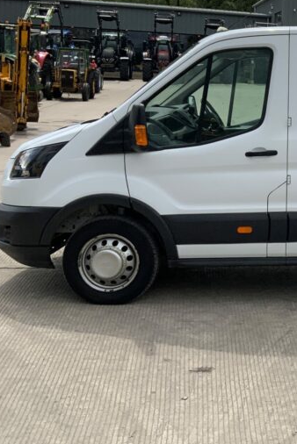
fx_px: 754
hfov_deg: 20.0
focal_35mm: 61
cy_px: 113
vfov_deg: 32.3
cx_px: 412
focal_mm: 3
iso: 20
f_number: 1.8
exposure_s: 1/3322
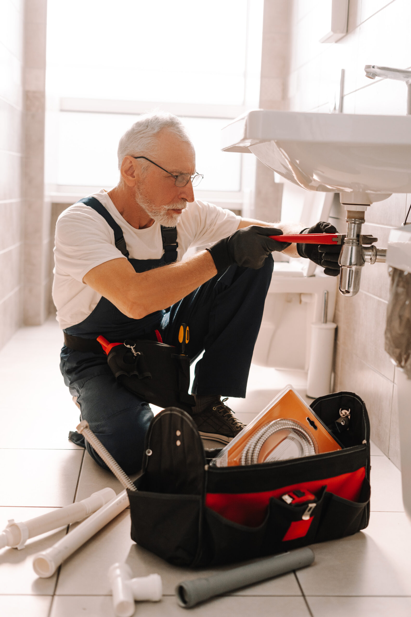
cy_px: 308
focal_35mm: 50
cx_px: 206
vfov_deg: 39.6
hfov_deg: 27.0
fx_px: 856
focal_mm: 50
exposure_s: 1/640
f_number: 2.8
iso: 500
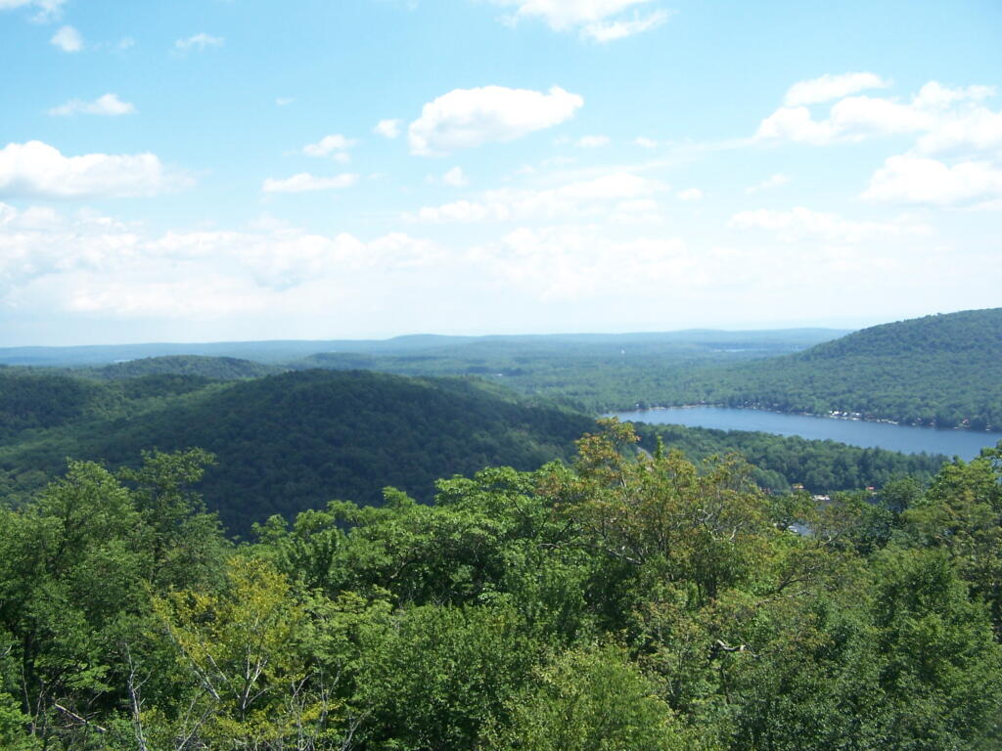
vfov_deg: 37.7
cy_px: 376
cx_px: 501
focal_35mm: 38
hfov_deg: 49.0
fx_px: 1100
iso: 80
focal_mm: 6.3
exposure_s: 1/800
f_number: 2.8
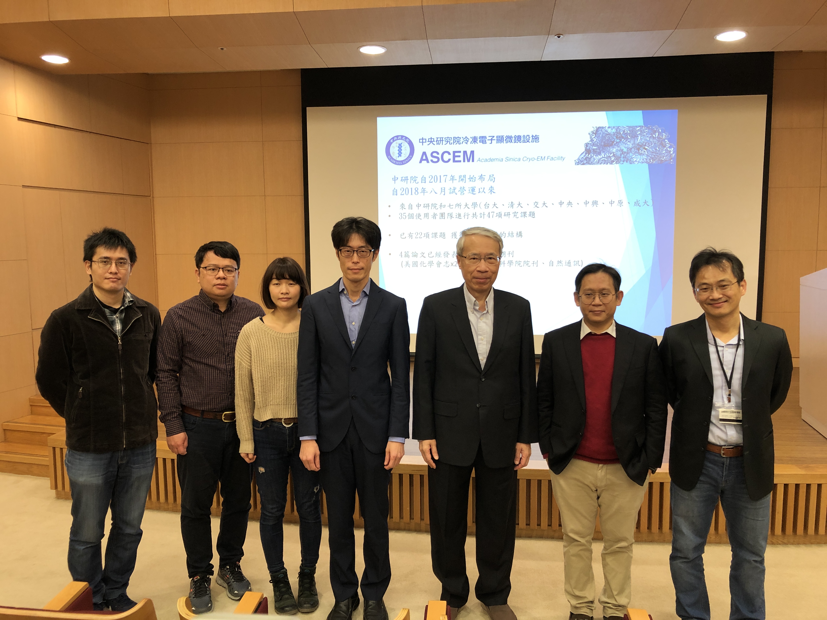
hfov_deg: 63.4
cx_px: 414
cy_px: 310
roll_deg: +1.5
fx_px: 669
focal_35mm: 28
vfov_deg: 49.7
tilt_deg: -6.3
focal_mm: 3.99
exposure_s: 1/20
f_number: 1.8
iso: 40
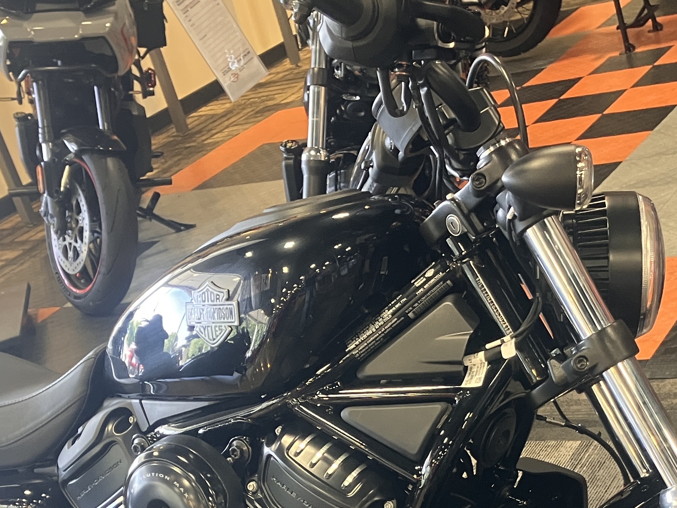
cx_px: 432
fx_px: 1291
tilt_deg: -26.7
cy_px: 504
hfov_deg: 29.3
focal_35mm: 66
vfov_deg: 21.5
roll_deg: +17.5
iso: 160
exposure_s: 1/60
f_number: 1.8
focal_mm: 3.99
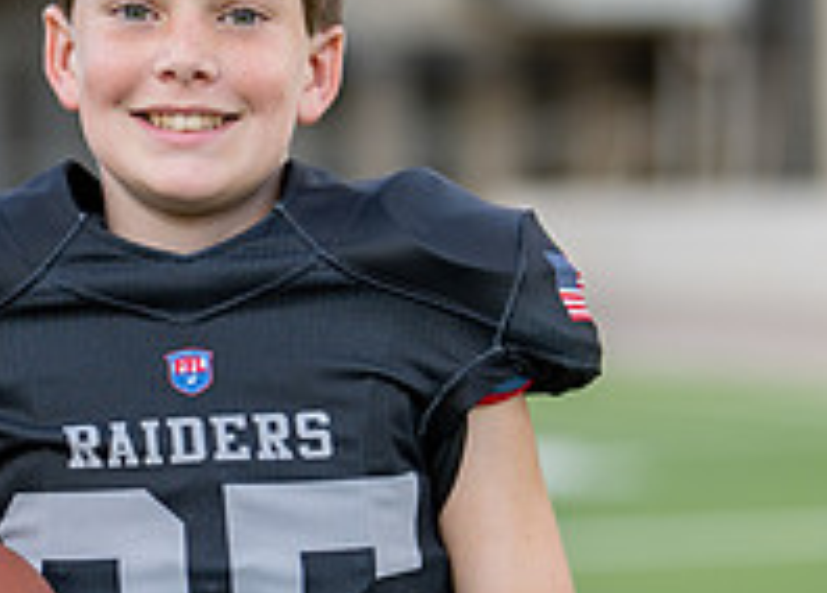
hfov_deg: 11.3
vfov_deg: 8.1
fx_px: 4186
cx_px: 246
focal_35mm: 178
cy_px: 417
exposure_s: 1/1250
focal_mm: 50
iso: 100
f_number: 1.2
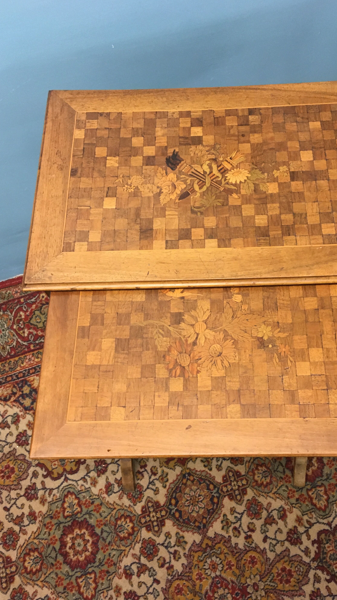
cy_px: 297
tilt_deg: -65.8
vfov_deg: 61.0
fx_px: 508
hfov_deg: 36.5
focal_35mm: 32
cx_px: 204
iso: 250
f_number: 2.2
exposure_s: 1/33
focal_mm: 4.15
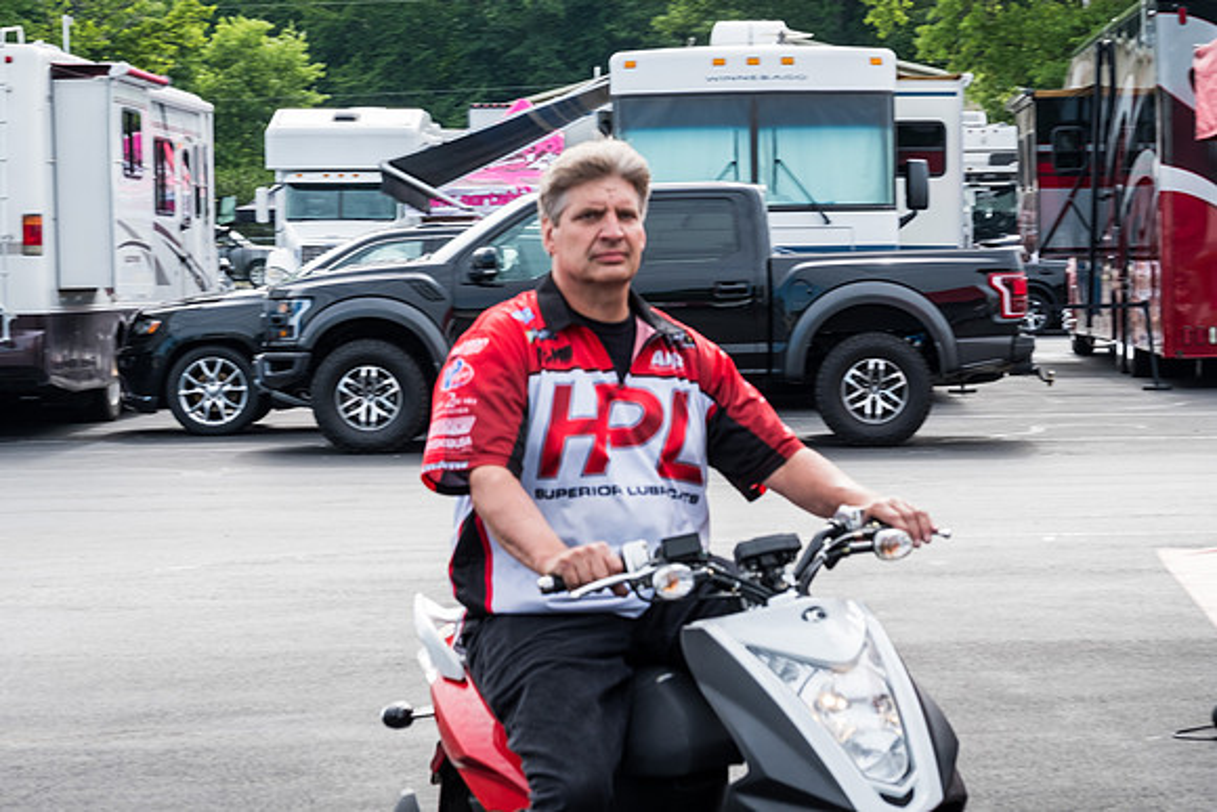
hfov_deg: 19.8
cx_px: 608
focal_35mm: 103
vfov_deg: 13.3
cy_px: 406
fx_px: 3483
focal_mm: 68.7
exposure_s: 1/200
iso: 400
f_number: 9
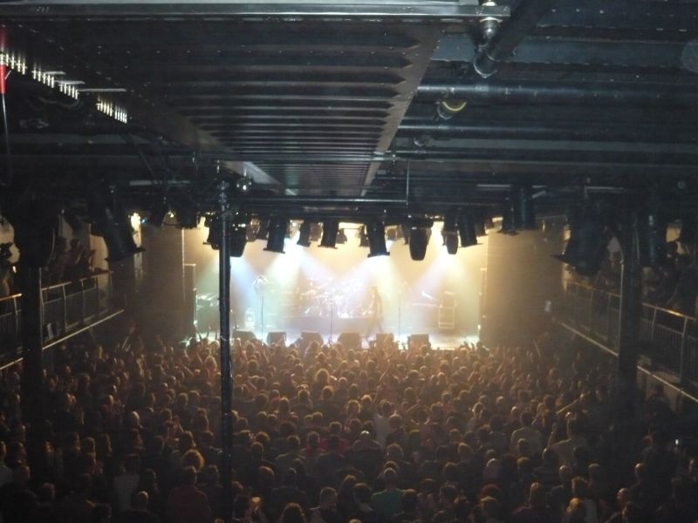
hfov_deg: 56.8
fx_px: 645
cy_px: 262
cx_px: 349
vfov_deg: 44.2
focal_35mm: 32
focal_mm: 5.2
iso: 400
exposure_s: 1/30
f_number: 3
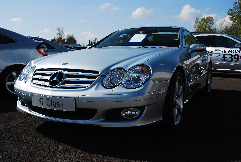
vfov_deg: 37.0
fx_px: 241
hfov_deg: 53.1
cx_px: 120
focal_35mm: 36
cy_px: 81
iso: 200
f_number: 7.1
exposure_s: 1/200
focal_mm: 24
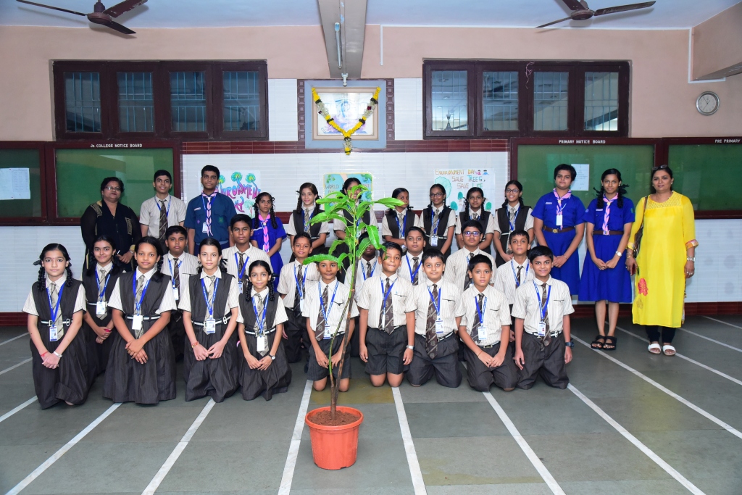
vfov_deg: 46.4
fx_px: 577
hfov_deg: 65.5
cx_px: 371
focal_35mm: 28
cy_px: 248
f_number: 5.6
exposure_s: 1/160
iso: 3200
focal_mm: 28
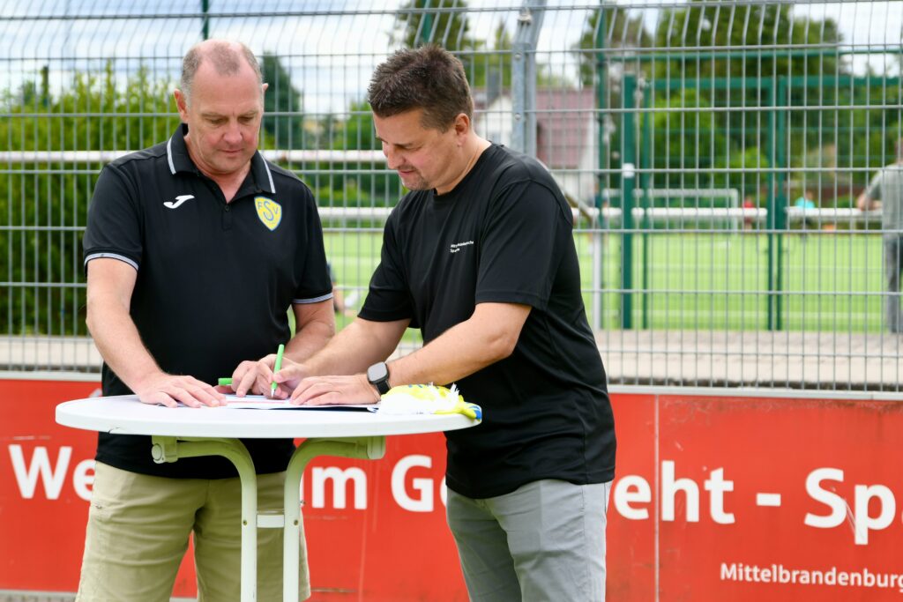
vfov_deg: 23.4
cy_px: 301
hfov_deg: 34.5
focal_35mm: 58
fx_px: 1455
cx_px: 452
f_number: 2.8
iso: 180
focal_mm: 58
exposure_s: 1/1250
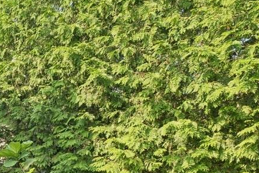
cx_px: -82
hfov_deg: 30.3
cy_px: 200
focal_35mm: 51
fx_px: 367
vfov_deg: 24.4
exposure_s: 1/30
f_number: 11
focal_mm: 14
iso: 100
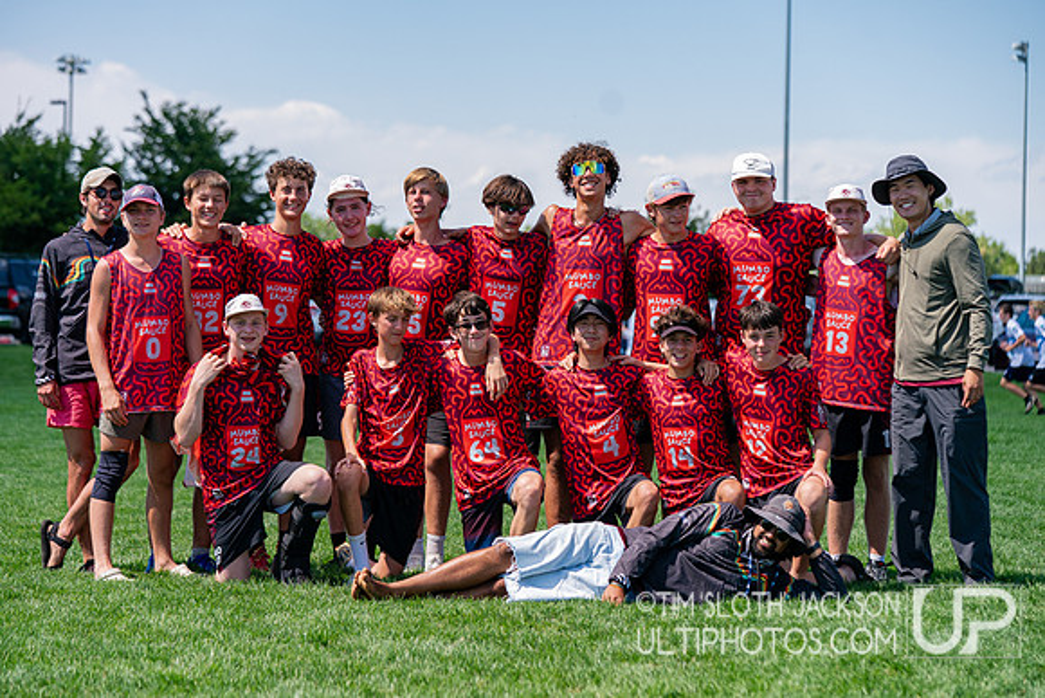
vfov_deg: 12.0
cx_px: 522
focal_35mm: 114
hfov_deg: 17.9
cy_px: 349
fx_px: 3310
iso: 400
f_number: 4
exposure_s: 1/2000
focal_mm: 114
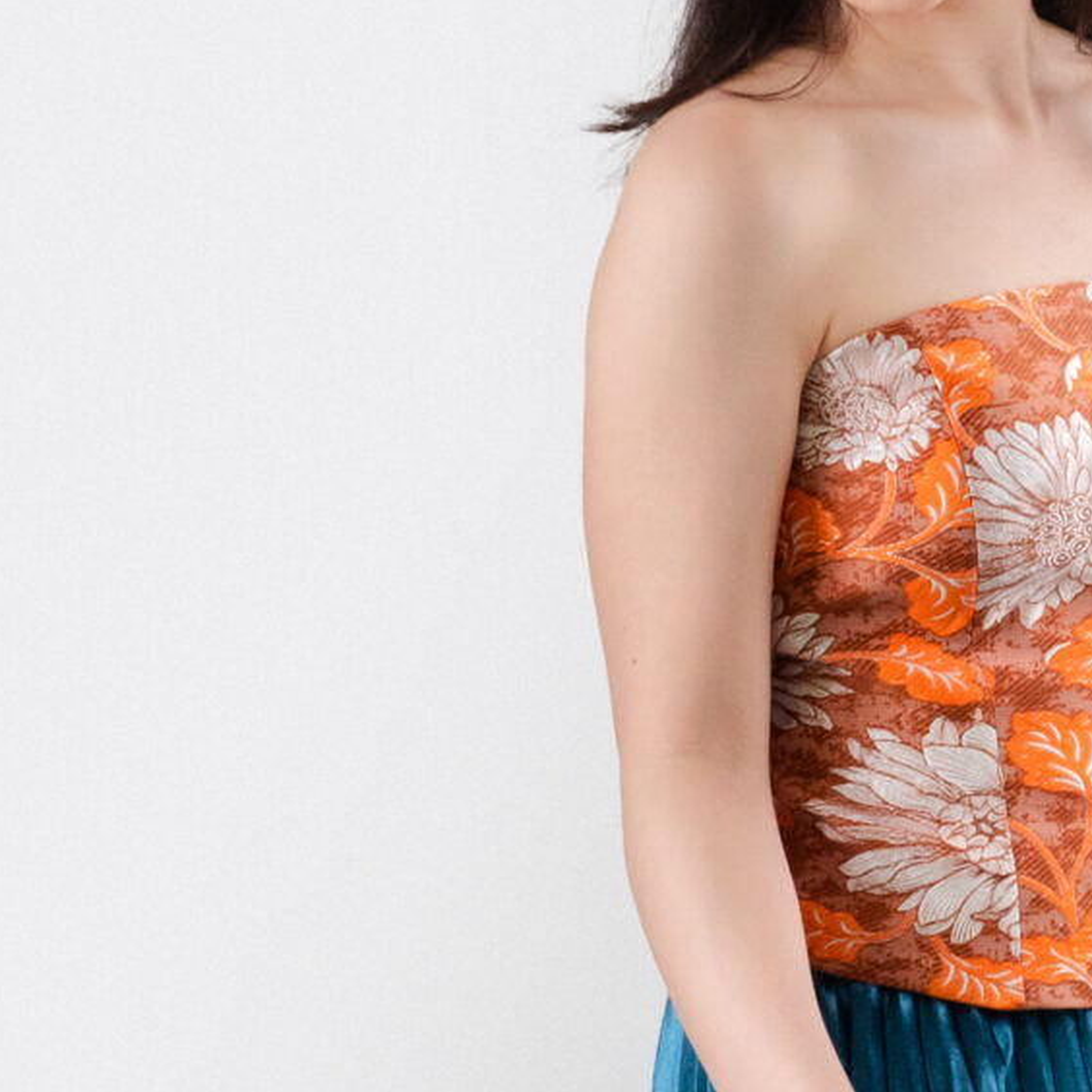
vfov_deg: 10.8
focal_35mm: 162
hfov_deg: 10.8
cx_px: 866
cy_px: 877
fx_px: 5782
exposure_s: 1/125
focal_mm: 42
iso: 1600
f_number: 8
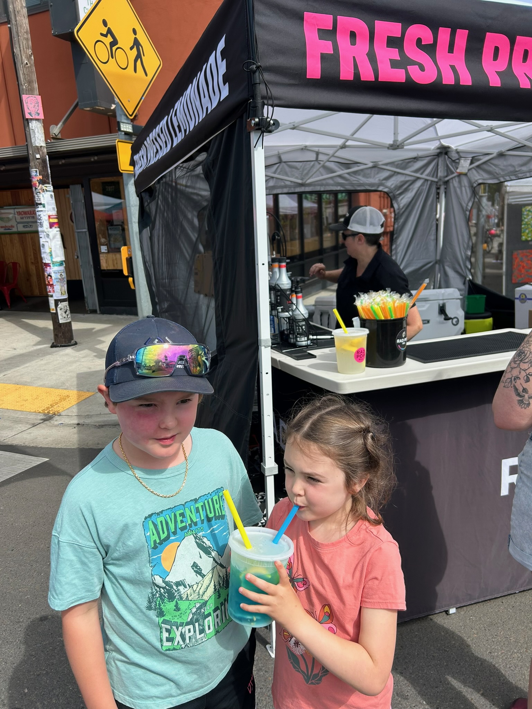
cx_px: 266
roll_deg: +2.3
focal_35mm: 26
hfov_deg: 53.1
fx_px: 533
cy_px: 354
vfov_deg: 67.3
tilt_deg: -14.5
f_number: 1.5
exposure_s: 1/3165
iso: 50
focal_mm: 5.7
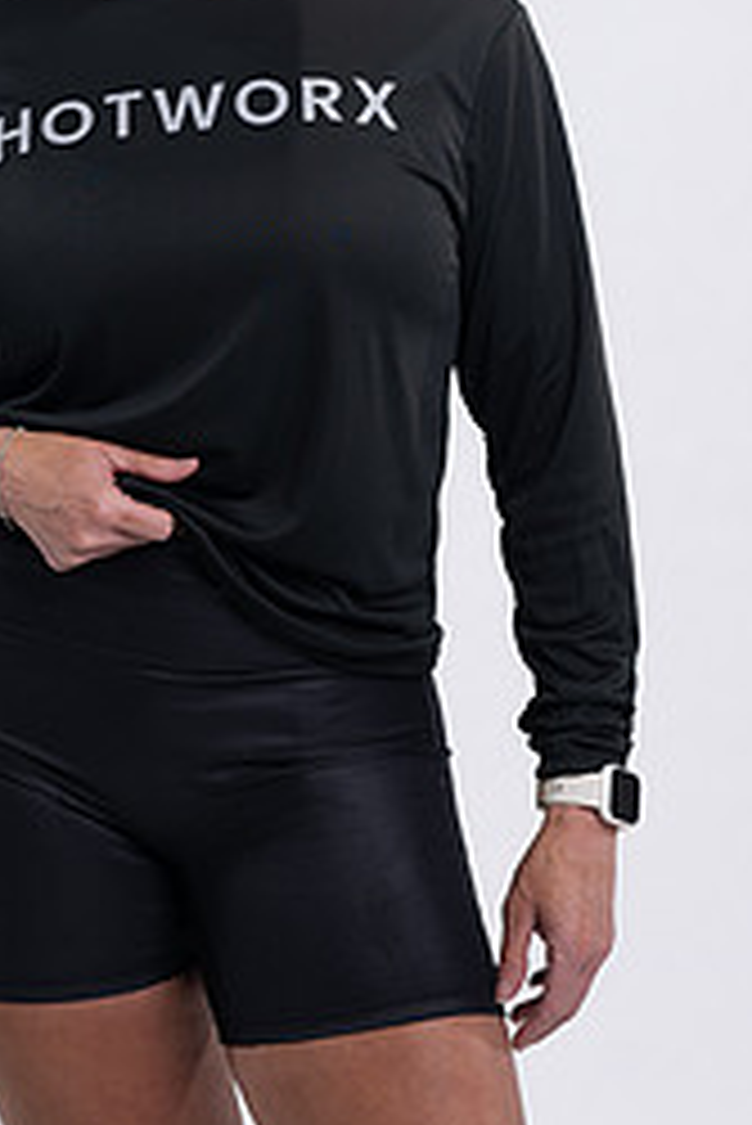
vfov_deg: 13.3
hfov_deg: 9.0
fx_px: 4787
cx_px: 270
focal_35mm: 153
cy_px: 220
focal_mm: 85
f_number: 4
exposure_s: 1/125
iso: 200
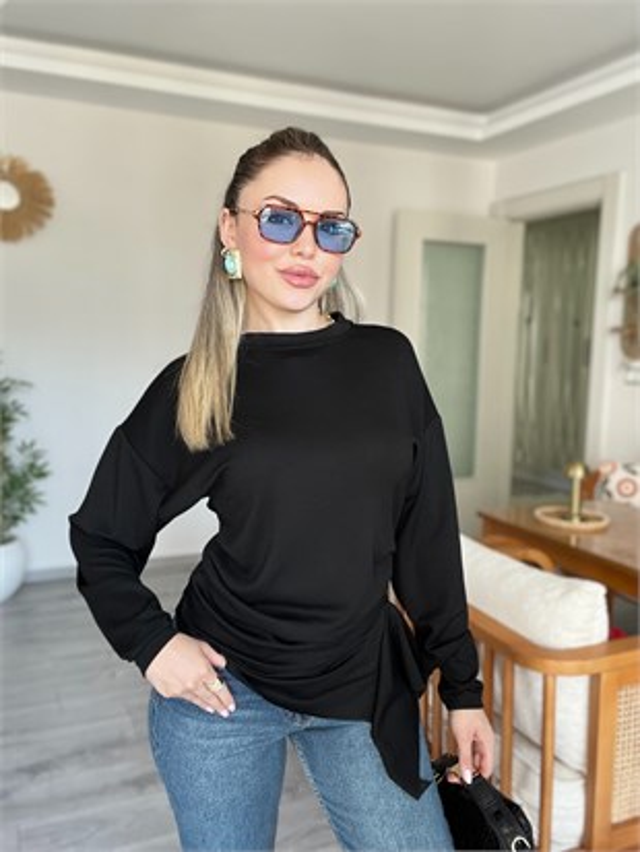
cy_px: 426
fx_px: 739
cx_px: 320
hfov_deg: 46.8
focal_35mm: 30
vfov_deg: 59.9
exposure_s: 1/87
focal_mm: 2.71
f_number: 2.2
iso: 100
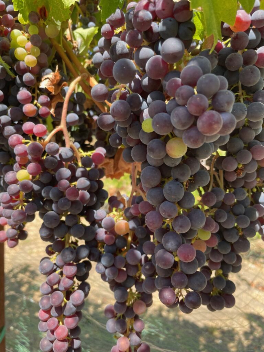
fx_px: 264
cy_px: 176
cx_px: 132
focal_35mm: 26
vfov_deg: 67.3
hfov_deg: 53.1
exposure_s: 1/410
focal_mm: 4.2
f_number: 1.6
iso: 32
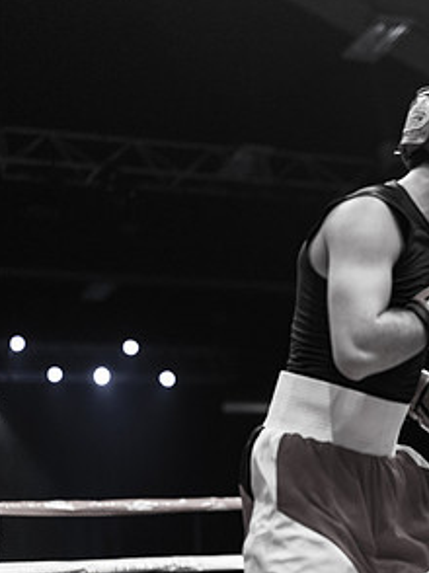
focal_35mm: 95
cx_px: 542
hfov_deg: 14.9
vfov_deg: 20.6
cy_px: 363
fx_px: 1572
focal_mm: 50
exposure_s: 1/1250
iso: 3200
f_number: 2
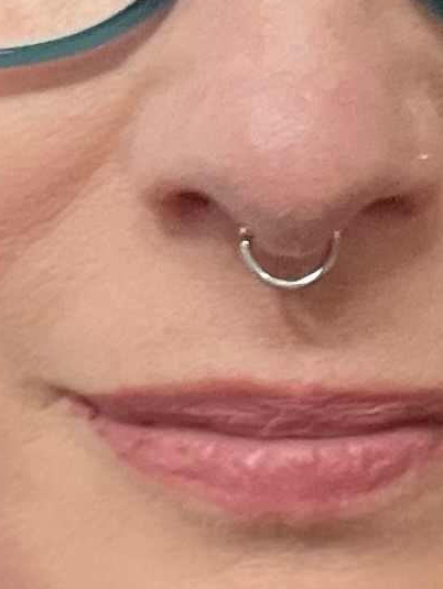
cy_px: 35
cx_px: 134
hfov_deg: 8.6
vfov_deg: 11.3
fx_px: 2948
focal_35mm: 173
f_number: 2.2
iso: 400
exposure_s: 1/37
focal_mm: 2.71
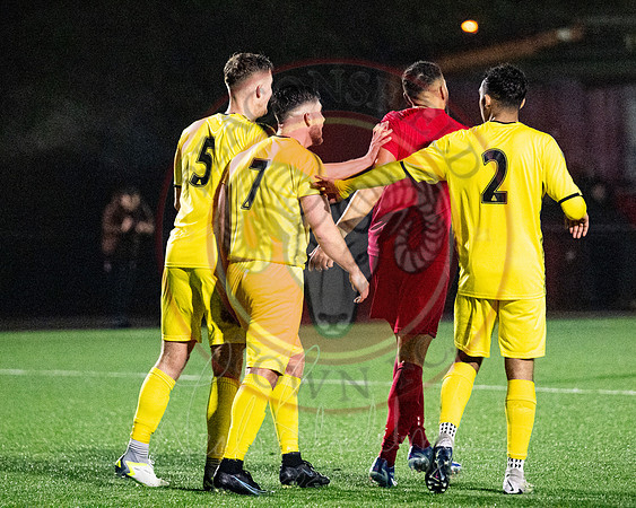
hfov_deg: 6.9
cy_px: 236
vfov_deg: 5.5
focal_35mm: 280
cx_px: 324
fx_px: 5270
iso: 8000
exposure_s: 1/1000
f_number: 2.8
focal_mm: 155
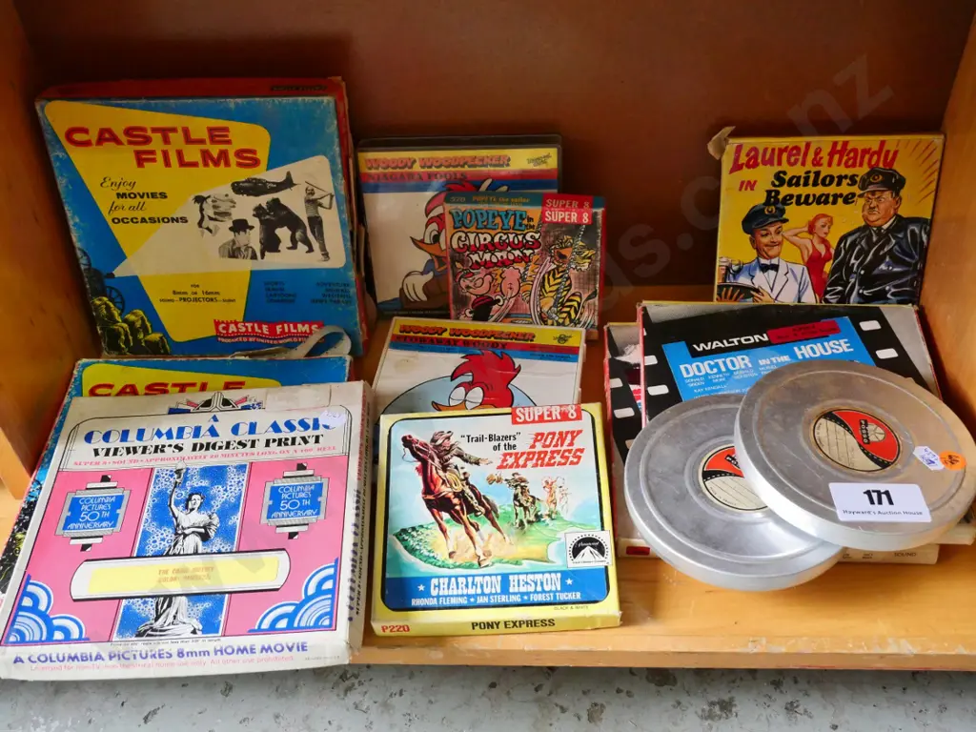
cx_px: 488
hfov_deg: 51.4
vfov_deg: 39.7
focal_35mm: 36
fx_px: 1015
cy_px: 366
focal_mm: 18
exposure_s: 1/25
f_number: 6.3
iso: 3200
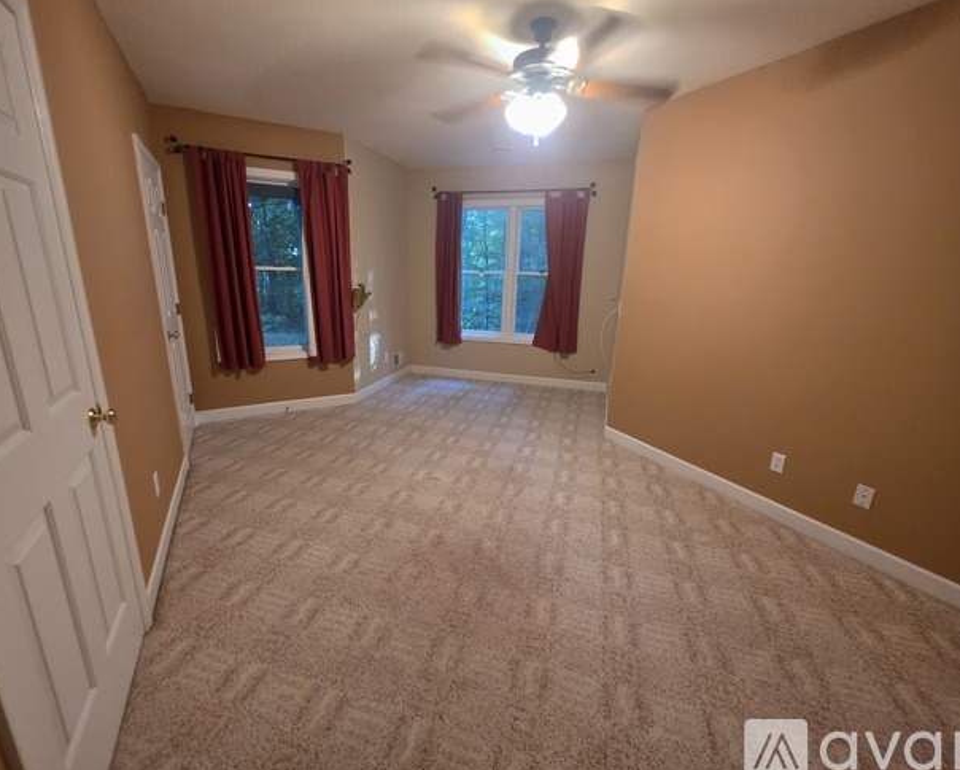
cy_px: 385
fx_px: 398
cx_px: 471
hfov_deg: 100.7
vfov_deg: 88.0
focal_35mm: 14
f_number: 1.9
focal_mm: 2.2
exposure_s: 1/60
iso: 400
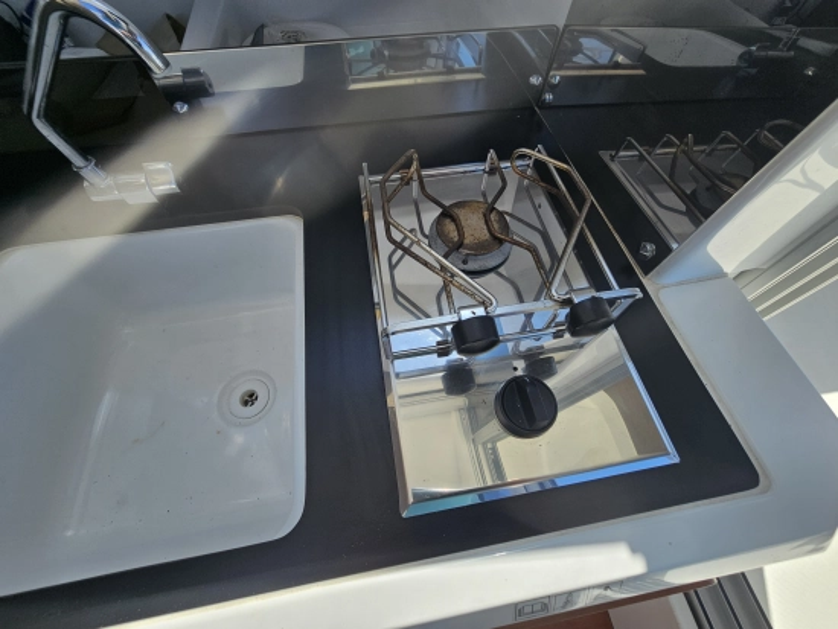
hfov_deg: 106.2
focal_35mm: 13
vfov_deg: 90.0
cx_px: 419
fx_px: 315
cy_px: 314
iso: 50
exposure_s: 1/934
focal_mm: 2.2
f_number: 2.2
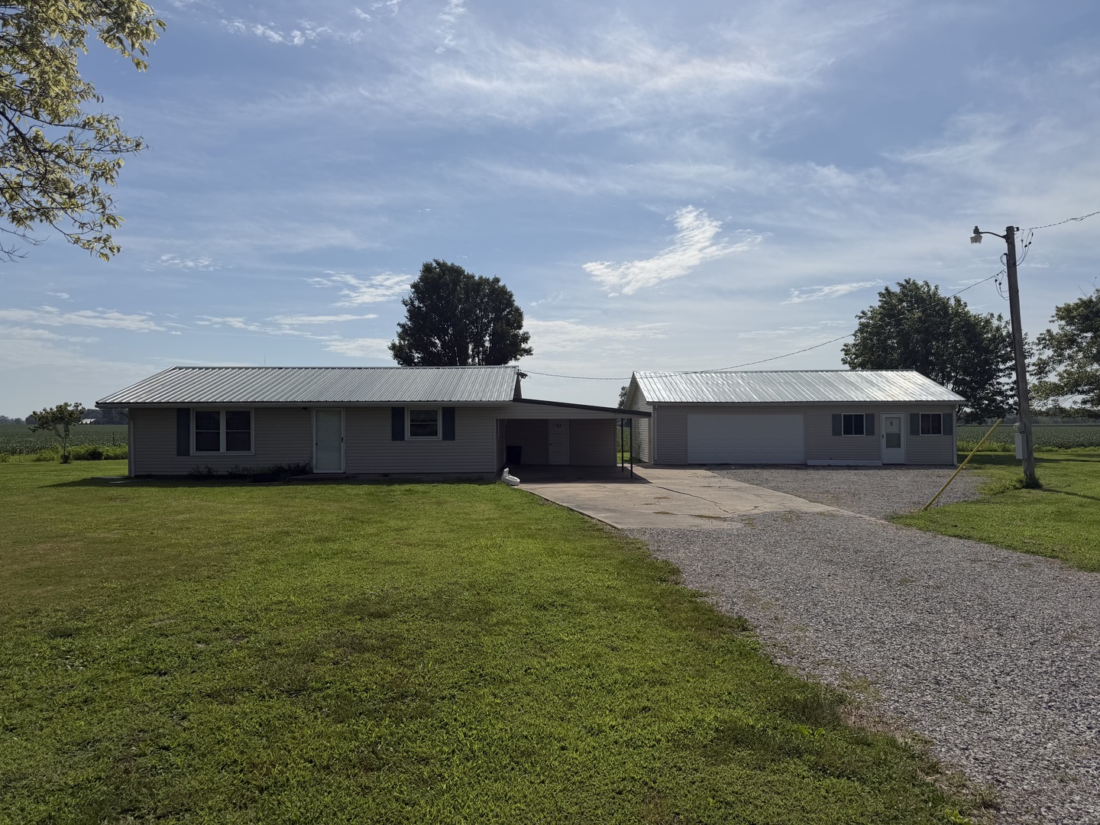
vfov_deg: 56.8
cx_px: 550
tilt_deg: +0.9
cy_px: 412
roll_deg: +0.3
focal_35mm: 24
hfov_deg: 71.6
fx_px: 763
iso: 80
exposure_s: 1/14286
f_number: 1.78
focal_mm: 6.76
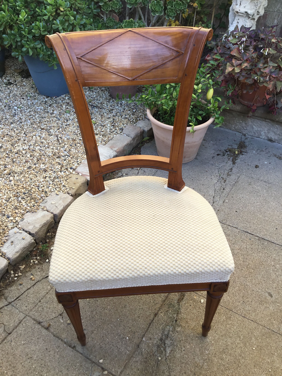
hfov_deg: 45.4
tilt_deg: -39.3
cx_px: 141
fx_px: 337
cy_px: 188
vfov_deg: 58.4
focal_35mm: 31
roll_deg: +1.0
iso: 25
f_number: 2.4
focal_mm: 3.3
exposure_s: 1/179
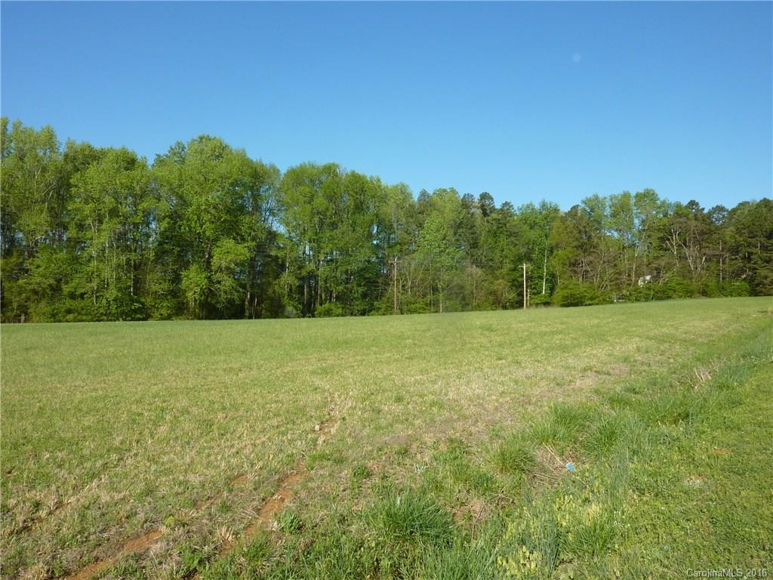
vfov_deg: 54.9
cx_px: 386
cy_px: 290
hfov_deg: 69.4
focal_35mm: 25
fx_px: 558
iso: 100
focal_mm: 4.1
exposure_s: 1/500
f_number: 4.5
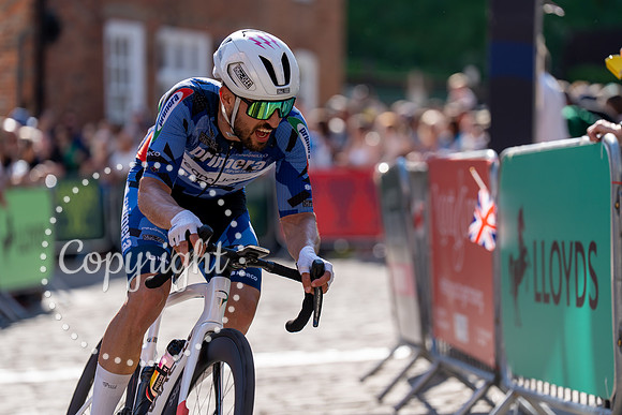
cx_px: 311
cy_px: 208
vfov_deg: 7.7
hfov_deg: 11.5
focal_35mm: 178
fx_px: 3076
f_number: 3.5
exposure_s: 1/1000
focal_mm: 178
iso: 160
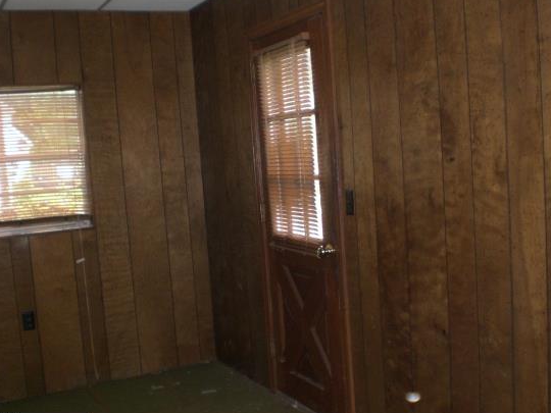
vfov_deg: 32.2
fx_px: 716
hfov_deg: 41.9
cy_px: 200
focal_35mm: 45
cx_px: 322
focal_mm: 6.3
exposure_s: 1/60
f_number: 3.1
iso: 200
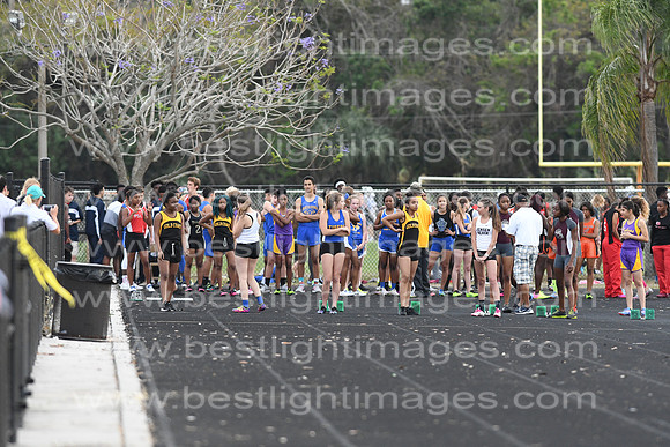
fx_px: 8377
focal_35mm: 450
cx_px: 335
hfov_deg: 4.6
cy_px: 224
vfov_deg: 3.1
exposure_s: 1/1600
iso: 1600
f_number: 4
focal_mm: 300
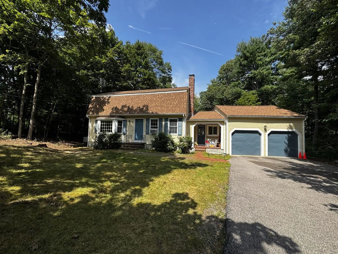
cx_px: 169
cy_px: 127
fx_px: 137
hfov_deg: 102.1
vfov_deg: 85.7
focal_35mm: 14
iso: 50
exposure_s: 1/1217
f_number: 2.2
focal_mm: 2.22
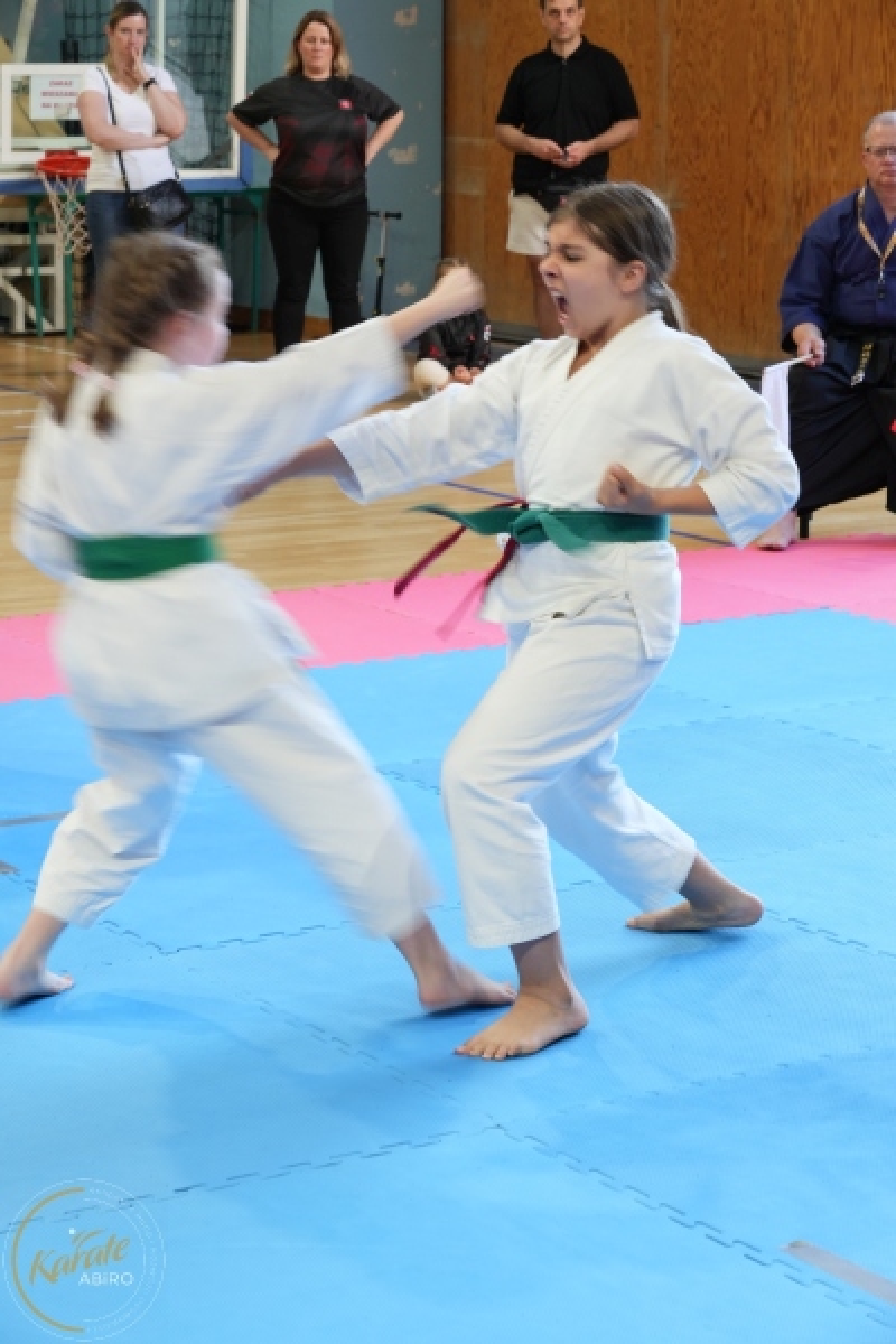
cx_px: 448
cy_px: 672
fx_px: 3136
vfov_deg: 24.2
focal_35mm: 84
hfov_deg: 16.3
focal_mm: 84
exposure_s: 1/30
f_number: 9
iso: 800
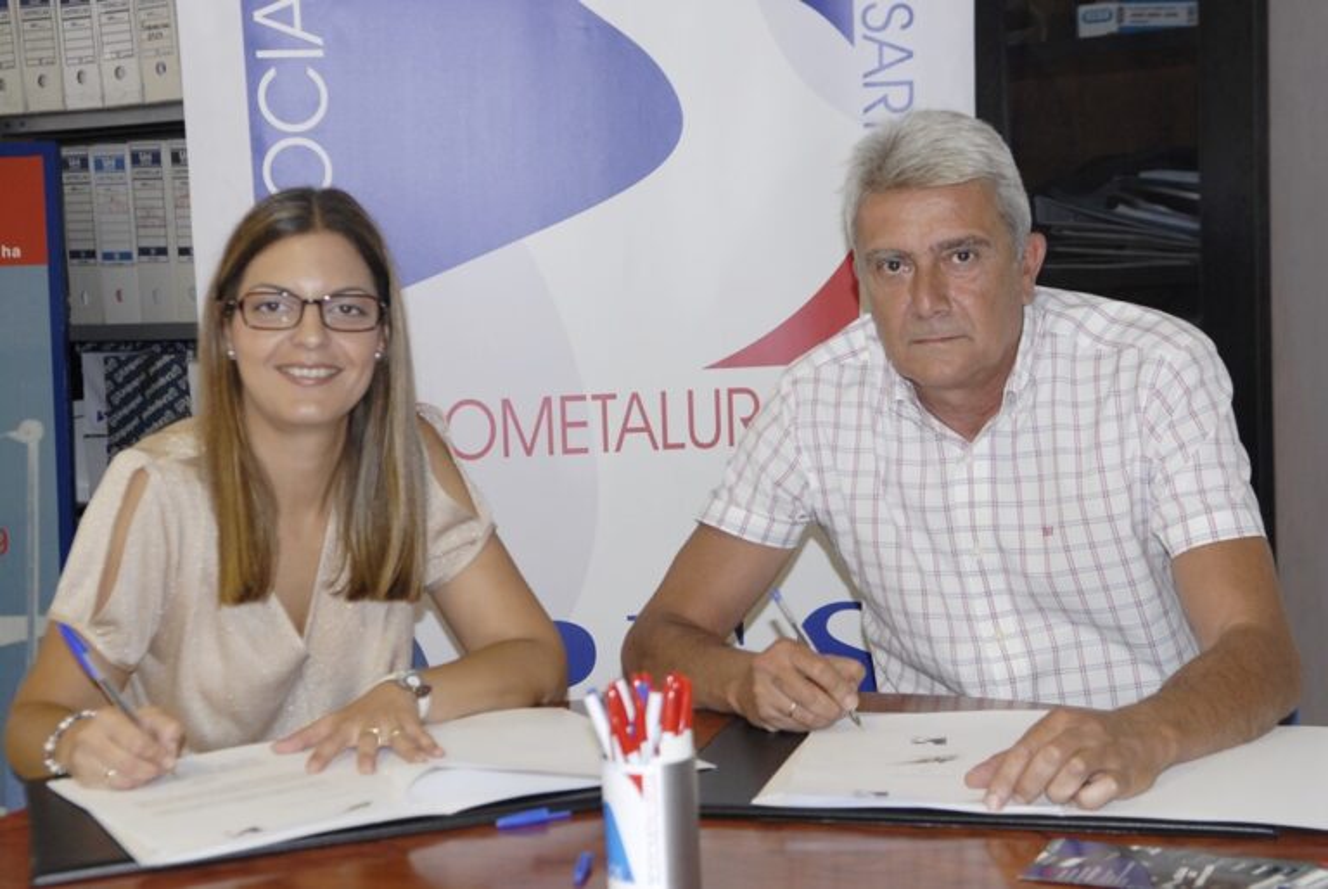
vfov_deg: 23.8
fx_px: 2105
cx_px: 664
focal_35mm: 57
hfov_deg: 35.0
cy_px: 444
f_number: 4.5
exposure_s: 1/60
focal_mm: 38
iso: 500
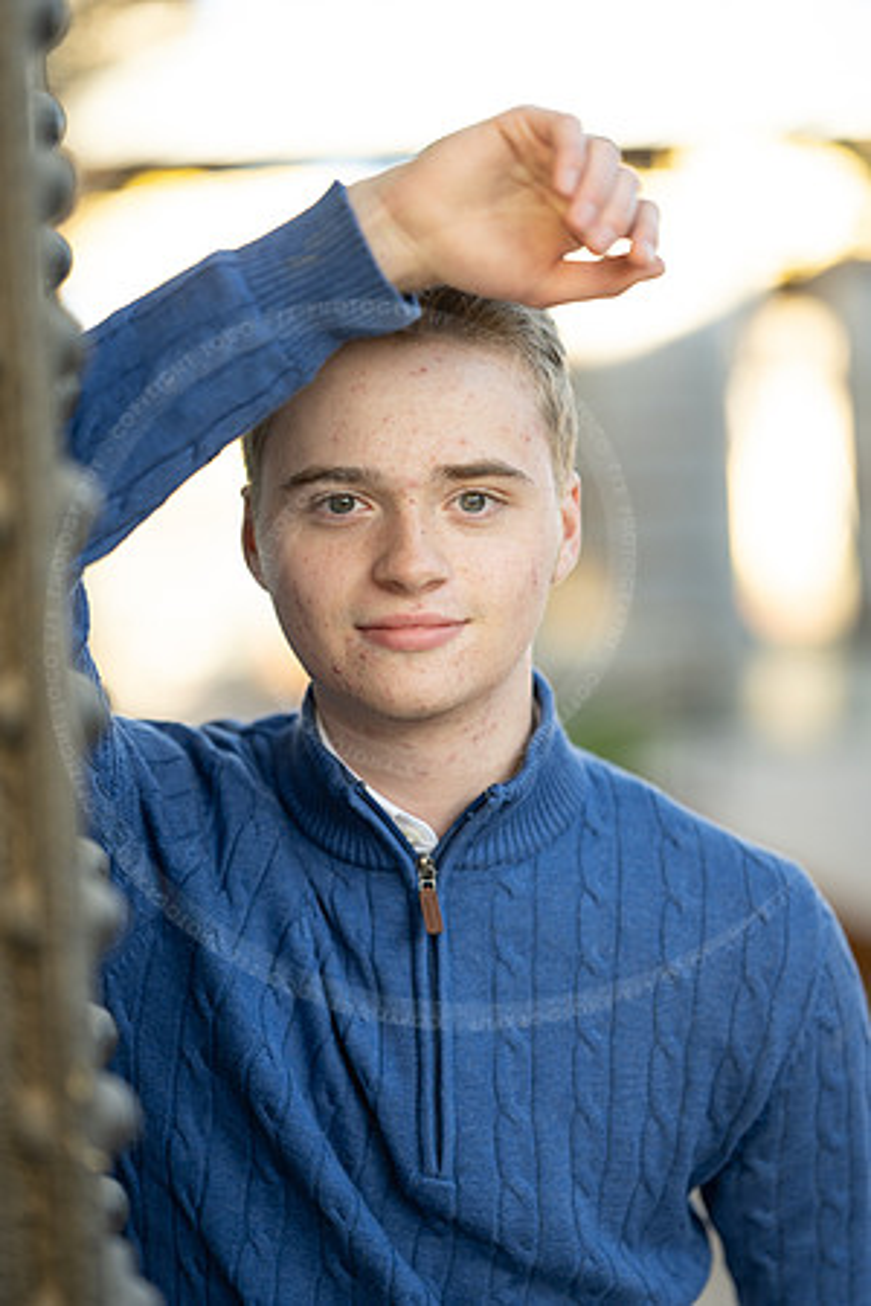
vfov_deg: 23.9
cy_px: 653
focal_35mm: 85
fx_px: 3085
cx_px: 436
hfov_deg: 16.1
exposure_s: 1/250
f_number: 1.8
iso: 100
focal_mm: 85
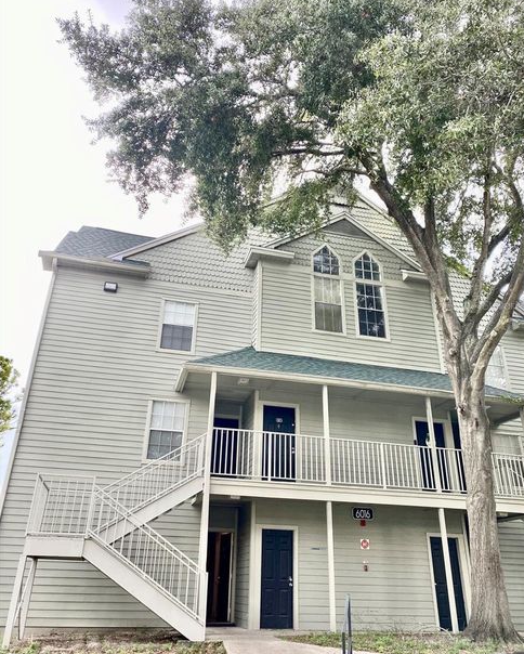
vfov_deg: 62.1
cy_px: 305
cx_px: 268
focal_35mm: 28
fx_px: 542
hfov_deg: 51.6
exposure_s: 1/307
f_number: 1.8
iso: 32
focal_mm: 4.25
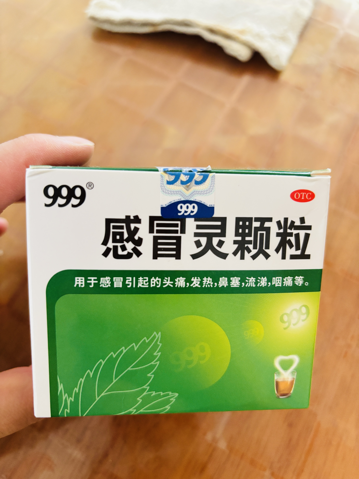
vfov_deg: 67.3
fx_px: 360
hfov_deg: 53.1
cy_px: 240
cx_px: 180
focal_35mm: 26
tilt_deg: -67.5
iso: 500
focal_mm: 5.96
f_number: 1.6
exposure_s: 1/50
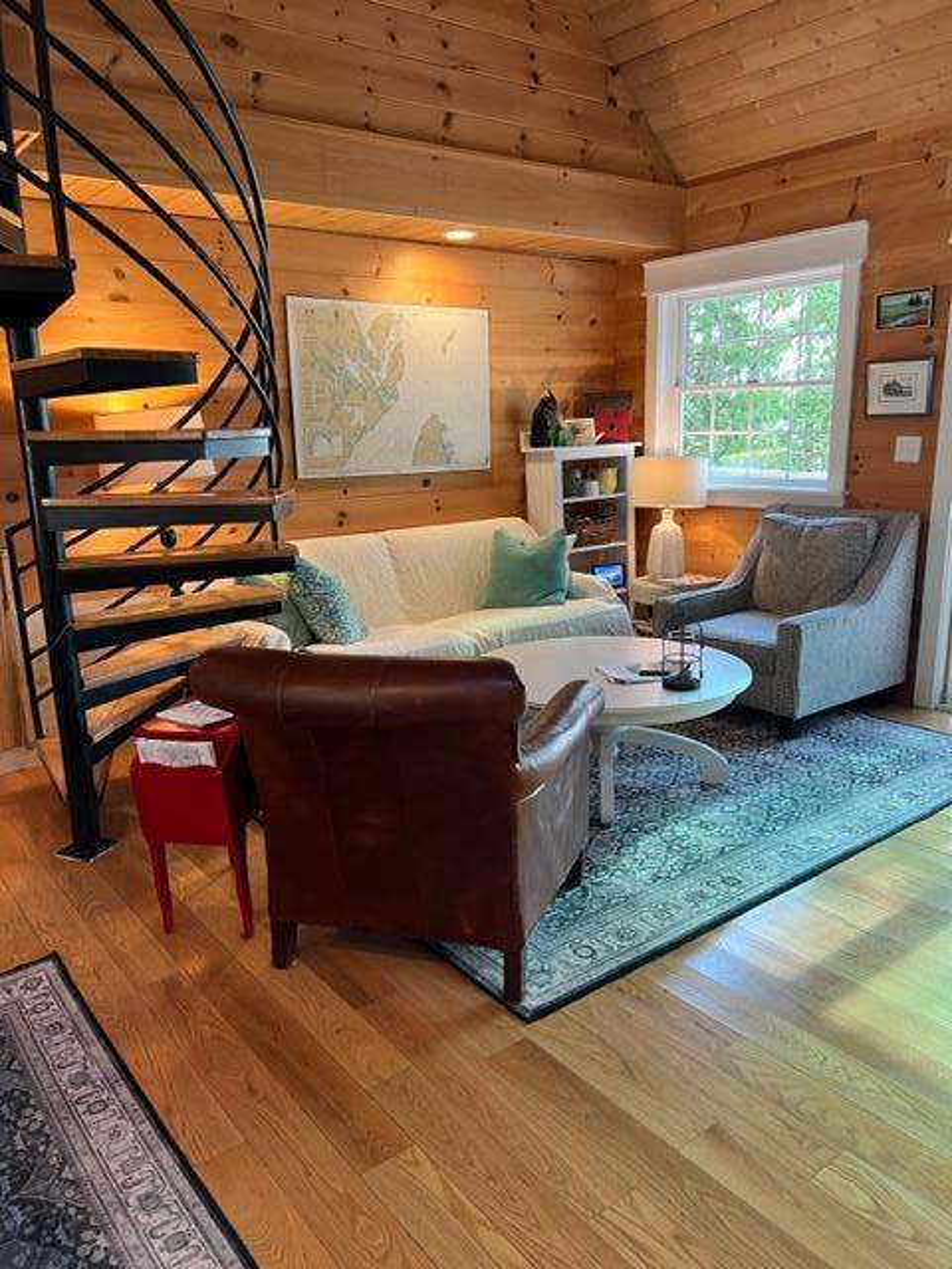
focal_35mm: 26
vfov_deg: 67.3
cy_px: 634
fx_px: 953
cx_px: 476
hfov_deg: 53.1
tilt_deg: -13.7
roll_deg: +1.7
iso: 80
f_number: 1.5
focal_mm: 5.7
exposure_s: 1/60
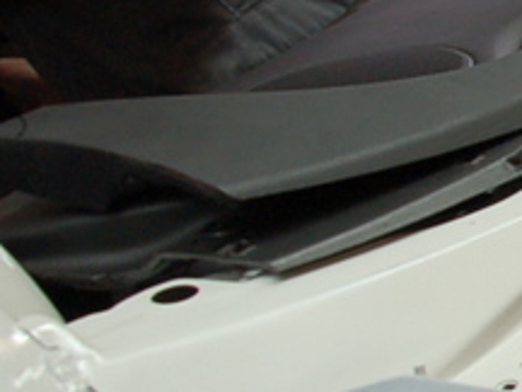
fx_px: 1855
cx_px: 1167
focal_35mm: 123
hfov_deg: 13.0
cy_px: 83
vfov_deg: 12.0
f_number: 4
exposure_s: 1/60
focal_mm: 18
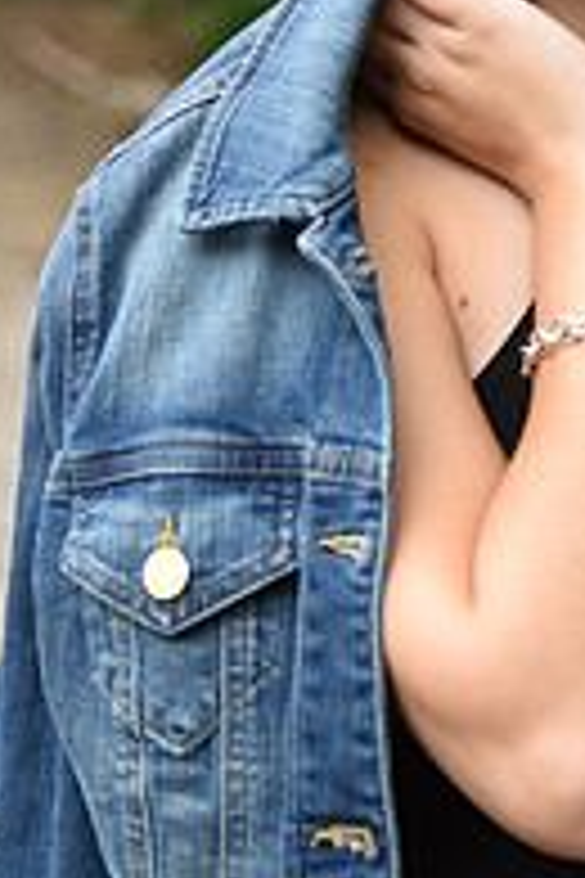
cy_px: 387
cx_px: 551
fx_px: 2900
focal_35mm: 119
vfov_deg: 17.2
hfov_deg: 11.4
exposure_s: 1/640
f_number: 2.8
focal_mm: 40
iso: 500
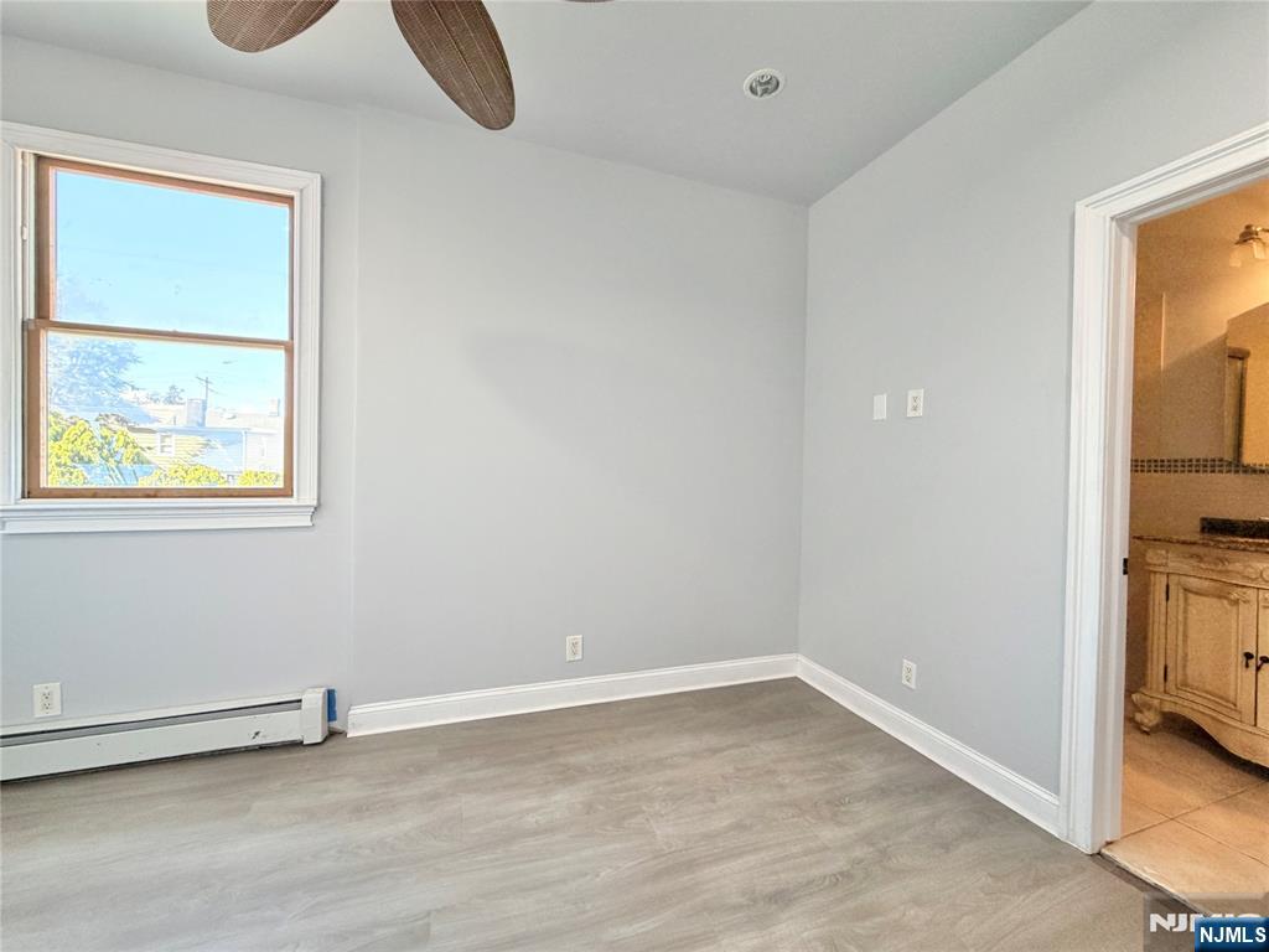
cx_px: 634
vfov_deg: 85.7
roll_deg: -1.2
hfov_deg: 102.1
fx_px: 513
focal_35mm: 14
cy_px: 476
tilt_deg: -1.2
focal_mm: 2.22
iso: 200
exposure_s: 1/60
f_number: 2.2
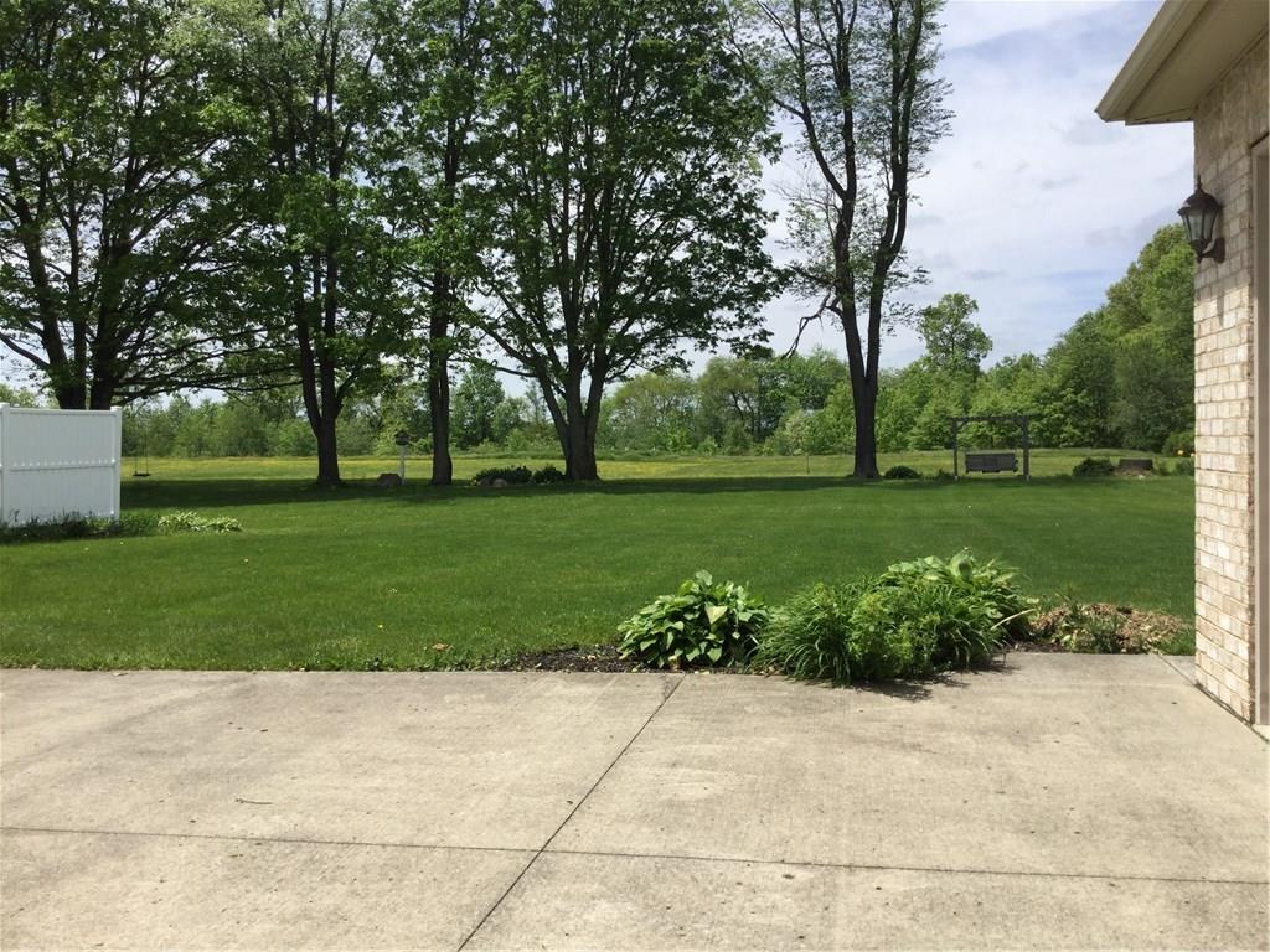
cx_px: 635
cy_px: 476
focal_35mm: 31
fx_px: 1137
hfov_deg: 58.4
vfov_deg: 45.4
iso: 25
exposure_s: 1/1359
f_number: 2.4
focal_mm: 3.3
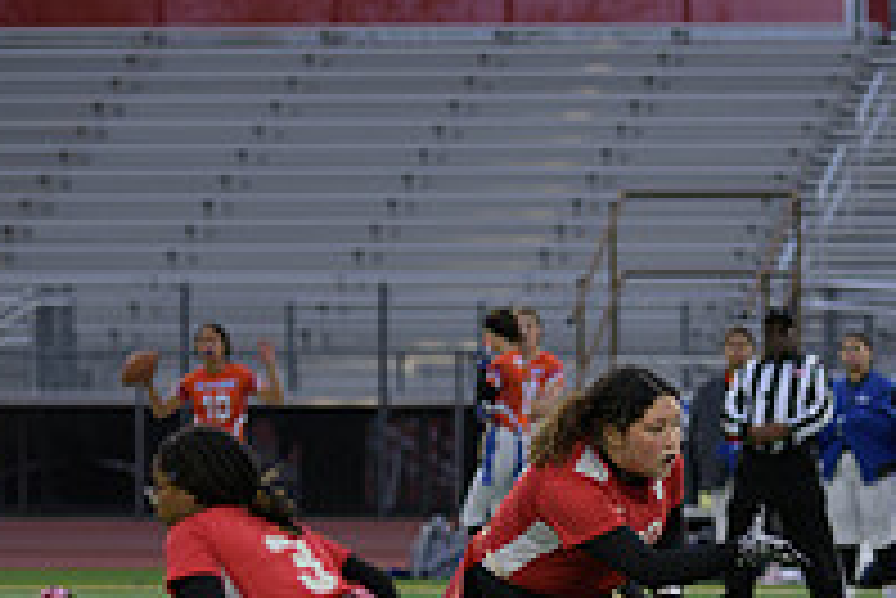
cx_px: 914
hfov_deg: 5.9
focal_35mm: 349
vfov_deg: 3.9
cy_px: 533
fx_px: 8692
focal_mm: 120
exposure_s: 1/200
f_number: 2.8
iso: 360
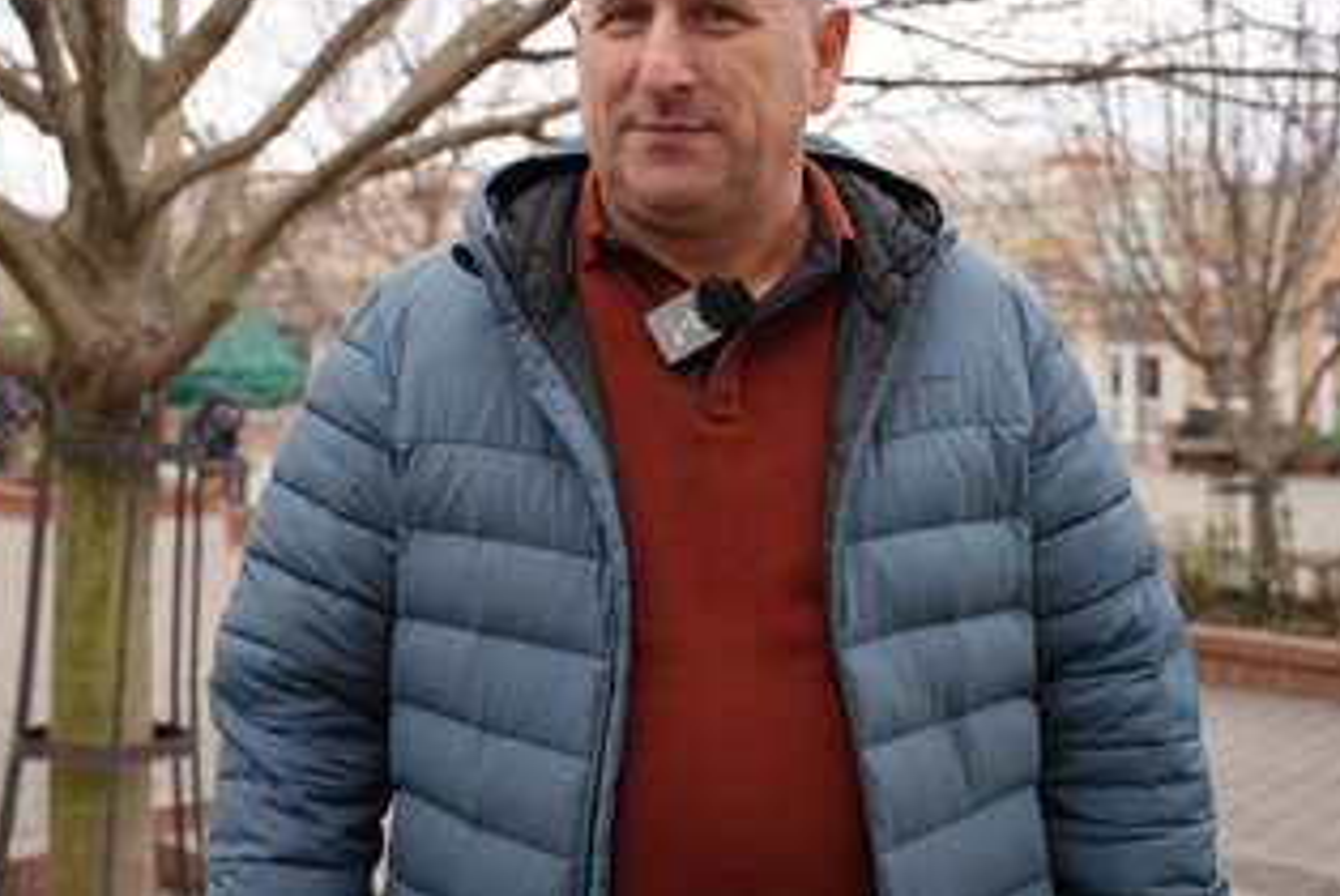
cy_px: 331
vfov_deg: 31.8
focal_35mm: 42
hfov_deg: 46.0
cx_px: 516
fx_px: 1565
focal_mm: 33
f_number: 4
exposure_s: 1/160
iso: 160
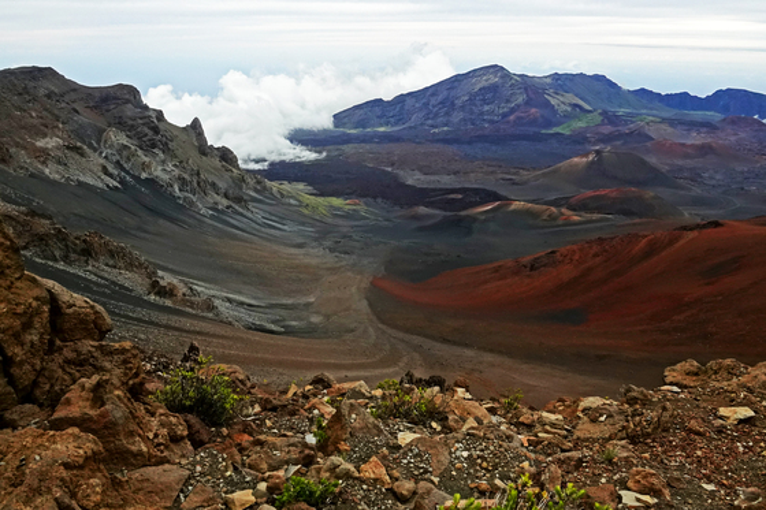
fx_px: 596
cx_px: 383
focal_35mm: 28
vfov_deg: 46.4
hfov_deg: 65.5
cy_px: 255
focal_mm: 10.38
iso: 800
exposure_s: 1/80
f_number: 8
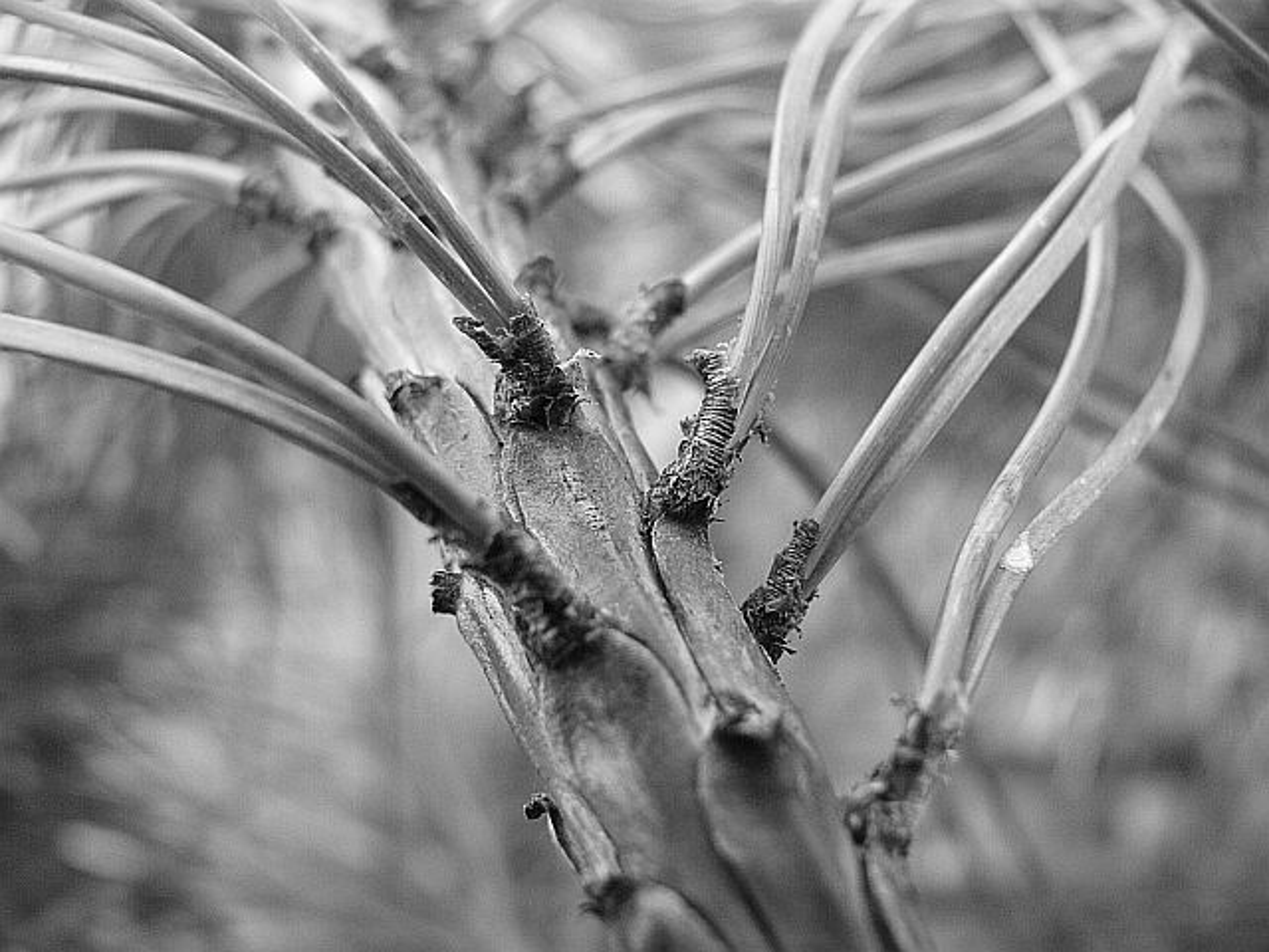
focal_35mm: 35
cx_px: 634
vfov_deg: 40.7
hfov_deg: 52.6
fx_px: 1283
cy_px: 476
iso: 160
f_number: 2.8
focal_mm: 7.4
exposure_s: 1/30
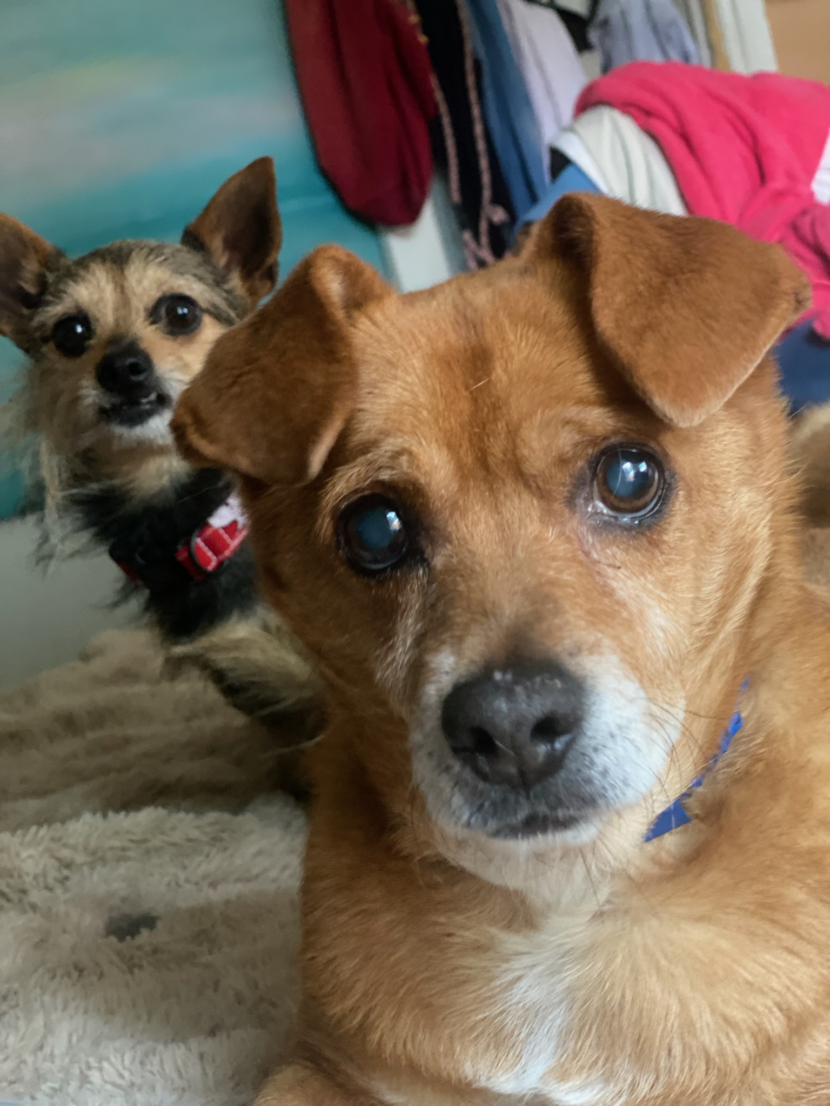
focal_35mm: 52
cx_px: 415
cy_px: 553
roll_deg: +11.9
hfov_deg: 28.0
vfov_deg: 36.8
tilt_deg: -5.7
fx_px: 1662
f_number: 2
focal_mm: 6
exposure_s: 1/19
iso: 400
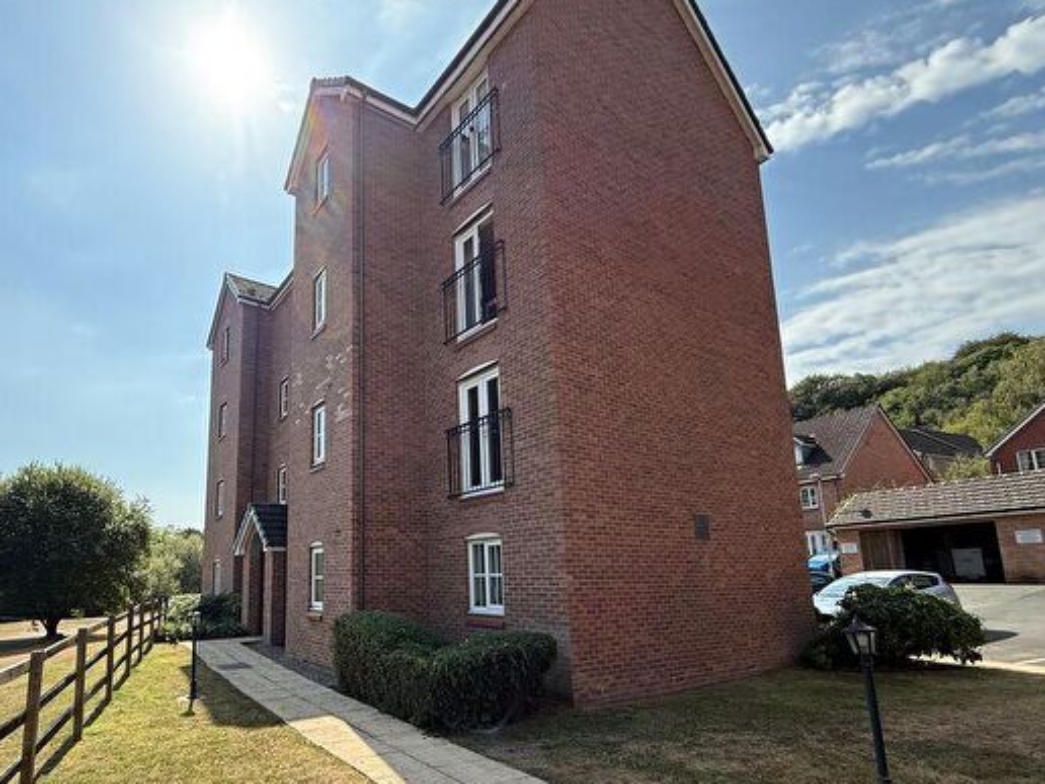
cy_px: 485
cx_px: 401
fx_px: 574
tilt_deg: +10.7
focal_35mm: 19
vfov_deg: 67.7
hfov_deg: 83.3
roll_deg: +0.1
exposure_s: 1/1368
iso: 64
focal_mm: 2.22
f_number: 2.2
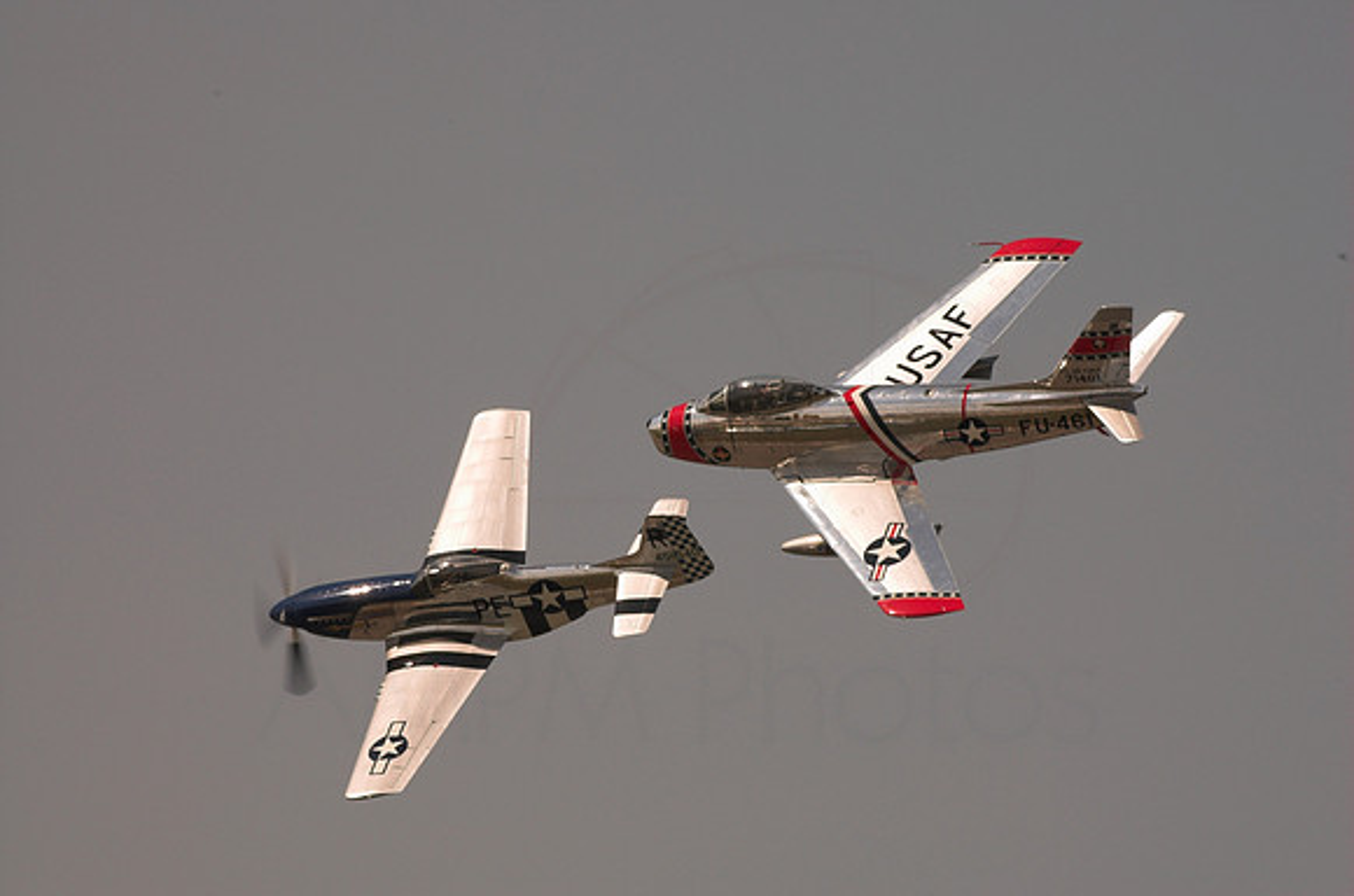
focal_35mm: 405
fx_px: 15199
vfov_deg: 3.4
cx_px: 677
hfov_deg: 5.1
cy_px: 448
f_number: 22
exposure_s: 1/160
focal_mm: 270
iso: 200
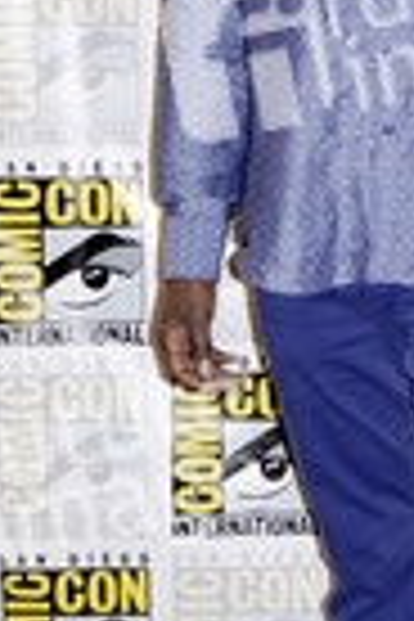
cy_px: 261
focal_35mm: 104
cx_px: 524
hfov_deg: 12.8
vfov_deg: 19.6
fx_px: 1794
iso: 200
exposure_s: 1/60
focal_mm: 24
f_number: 3.5
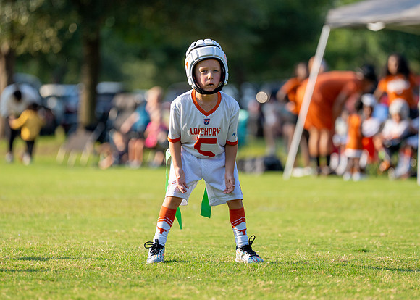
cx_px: 224
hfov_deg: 7.7
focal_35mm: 263
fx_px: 3139
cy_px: 139
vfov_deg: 5.5
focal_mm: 200
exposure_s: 1/2000
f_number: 2.8
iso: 250
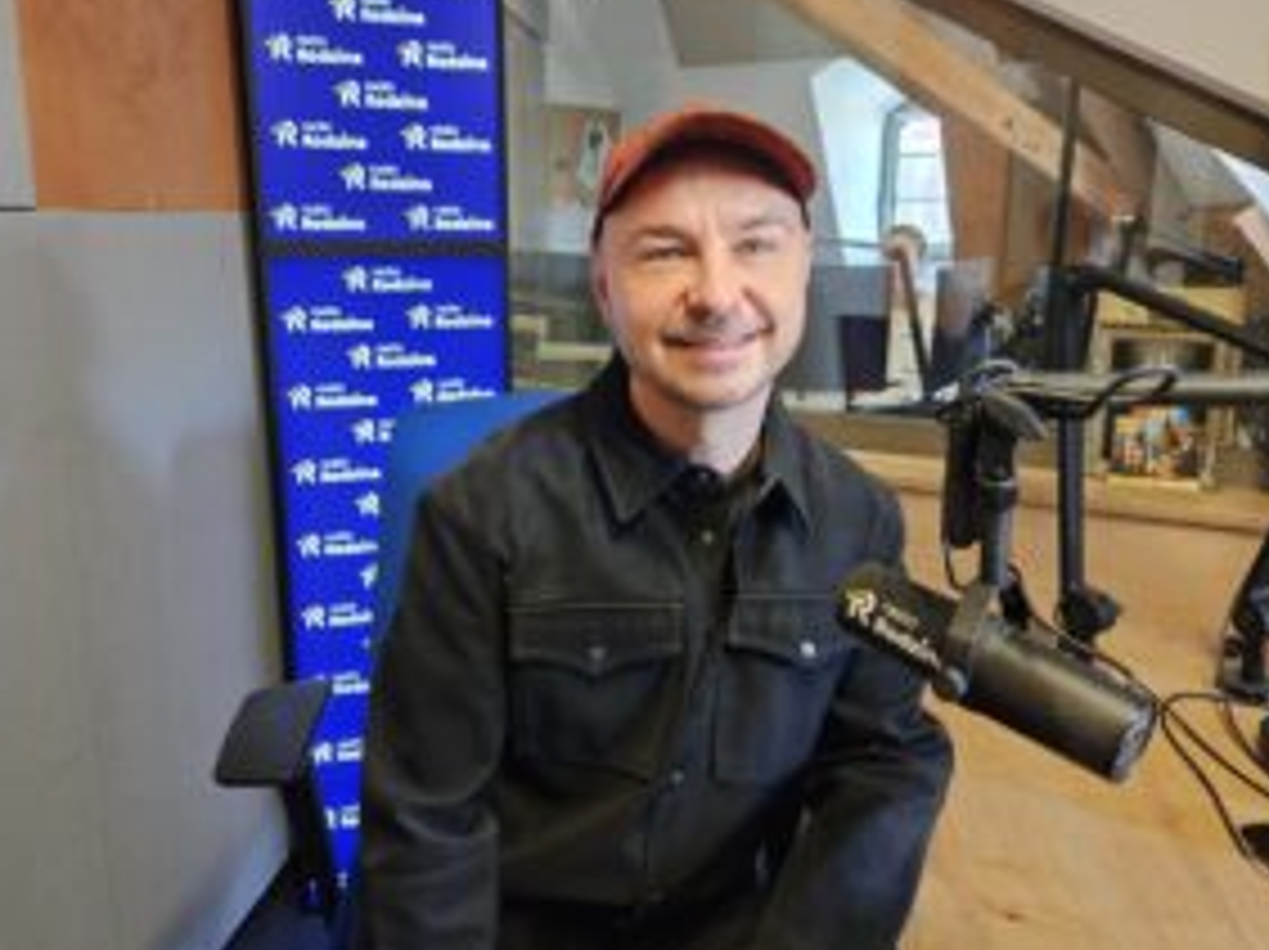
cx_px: 619
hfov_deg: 61.7
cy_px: 423
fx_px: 1062
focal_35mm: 29
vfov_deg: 48.1
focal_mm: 5.4
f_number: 1.8
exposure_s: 1/50
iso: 640
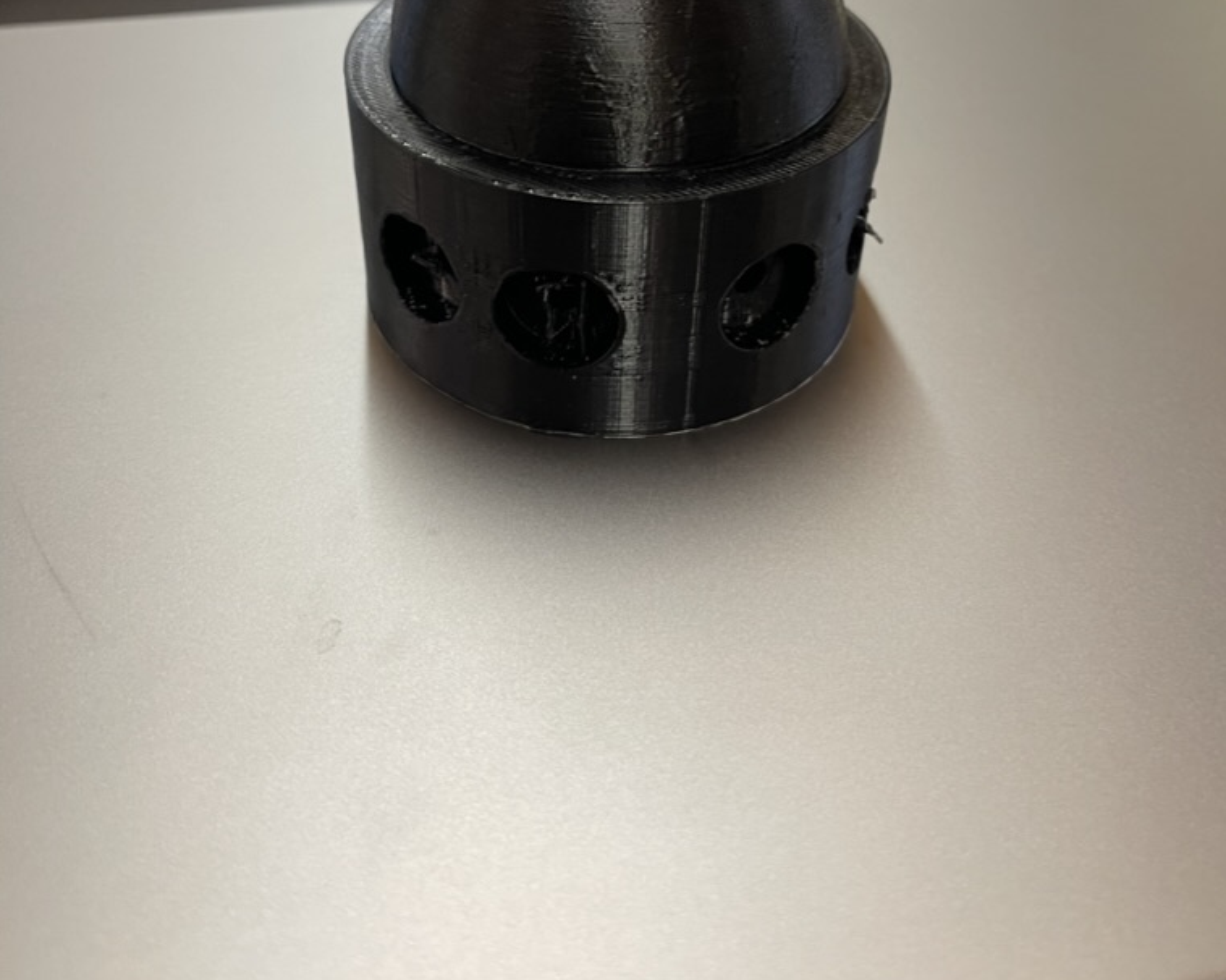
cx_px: 620
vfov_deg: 42.8
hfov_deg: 54.2
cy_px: 220
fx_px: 1197
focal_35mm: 33
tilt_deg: -35.5
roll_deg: -1.4
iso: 125
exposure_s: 1/83
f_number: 1.6
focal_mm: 5.1
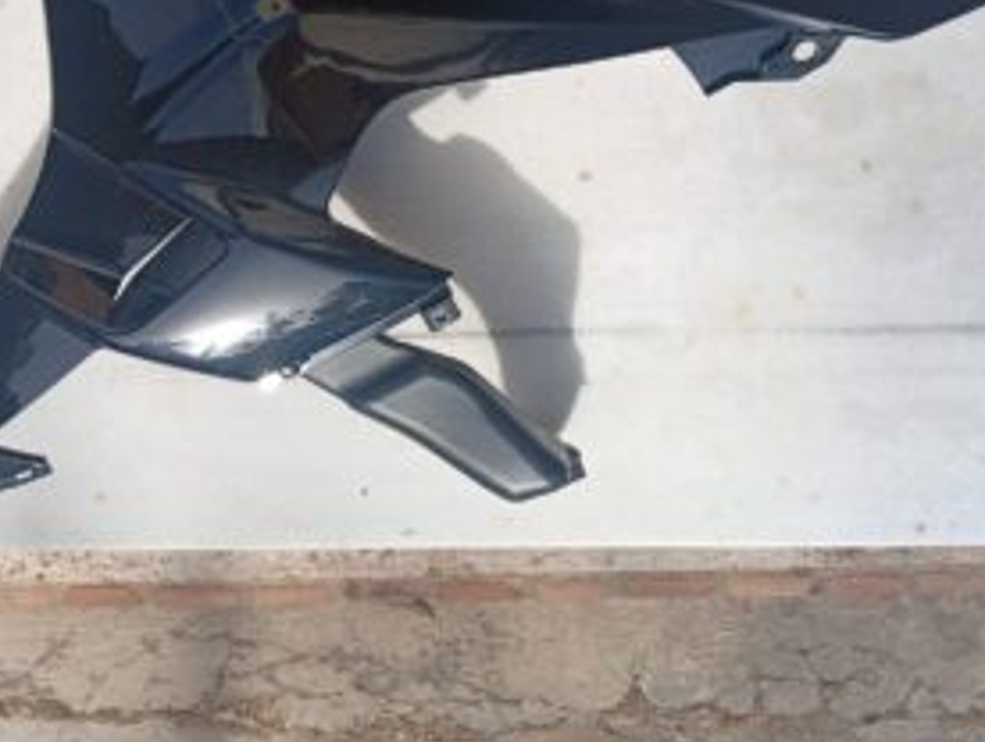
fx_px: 1112
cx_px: 453
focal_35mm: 39
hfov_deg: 47.7
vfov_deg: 36.5
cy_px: 235
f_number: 1.8
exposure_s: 1/428
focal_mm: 3.98
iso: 50
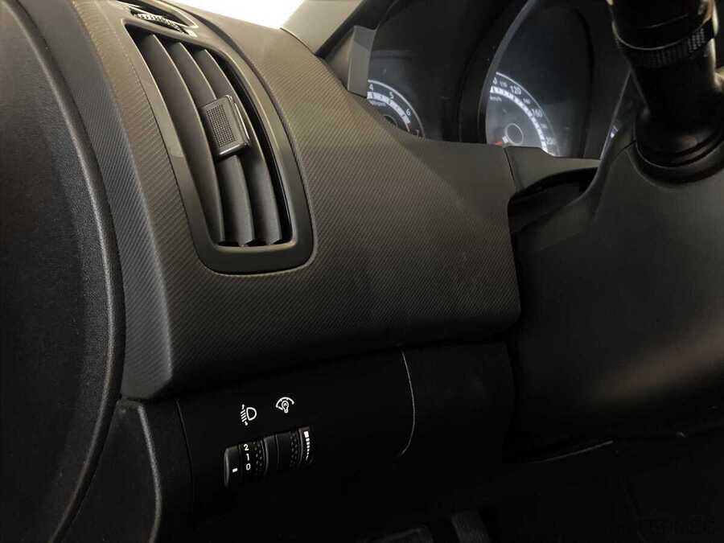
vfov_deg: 49.7
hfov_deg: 63.4
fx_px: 586
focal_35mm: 28
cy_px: 272
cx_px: 362
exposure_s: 1/17
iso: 640
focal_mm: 3.99
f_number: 1.8
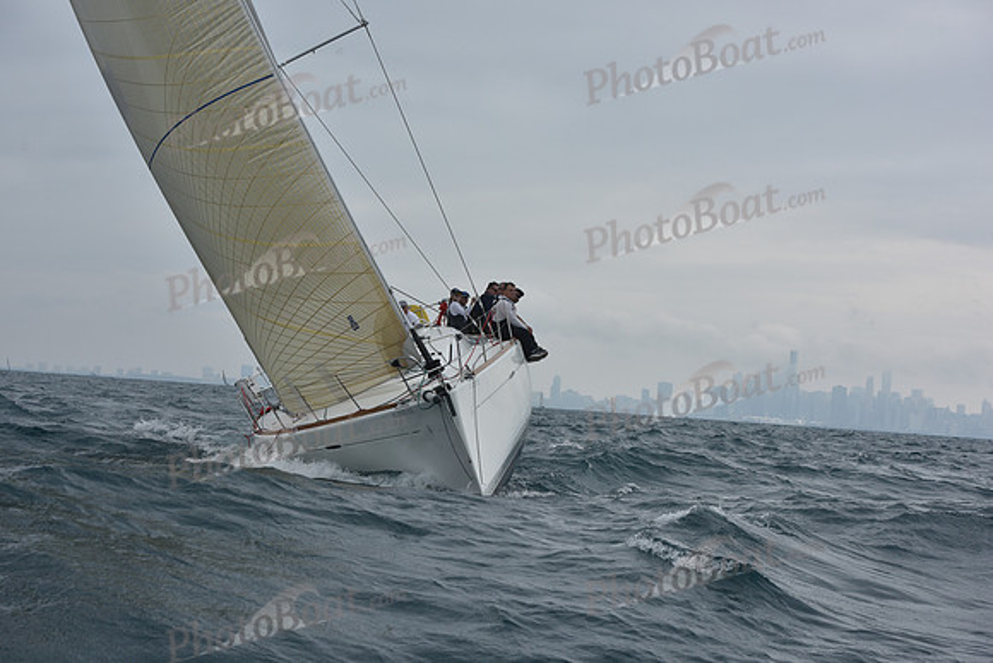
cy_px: 332
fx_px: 1931
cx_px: 496
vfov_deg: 19.5
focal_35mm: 70
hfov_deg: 28.8
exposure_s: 1/800
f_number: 8
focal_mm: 70
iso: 250
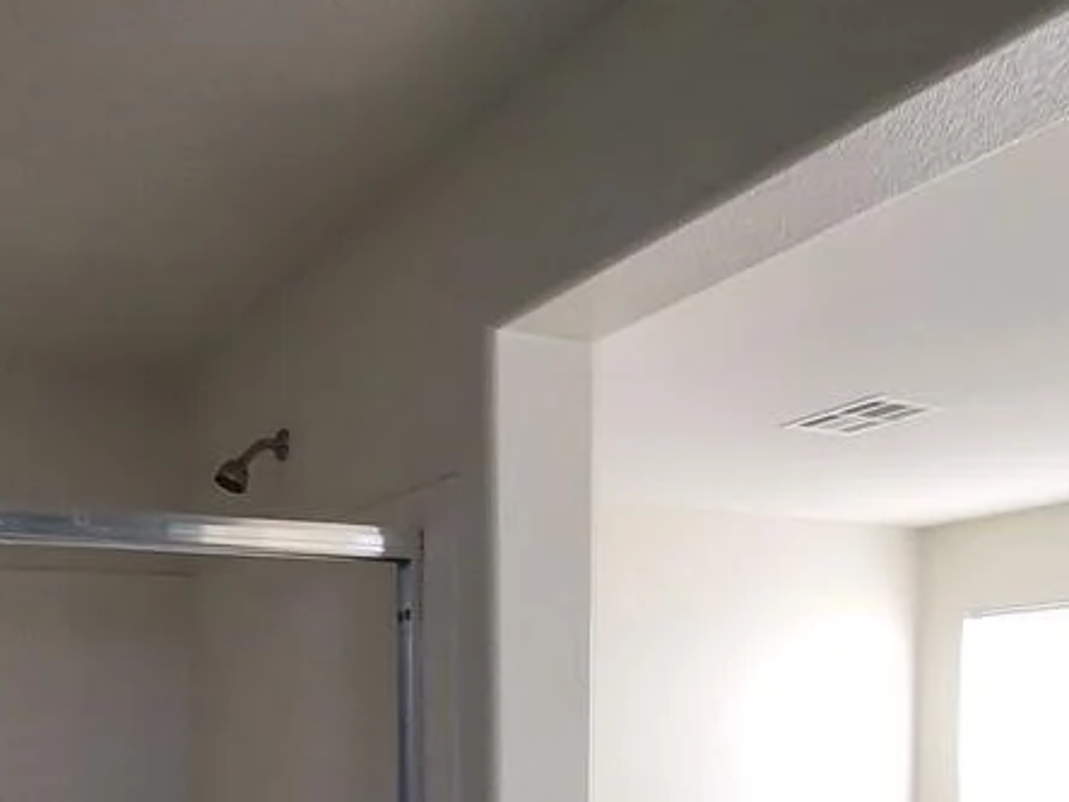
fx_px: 926
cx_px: 193
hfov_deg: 55.2
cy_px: 776
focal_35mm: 30
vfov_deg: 41.6
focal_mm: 2.2
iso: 100
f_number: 2.2
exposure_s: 1/60
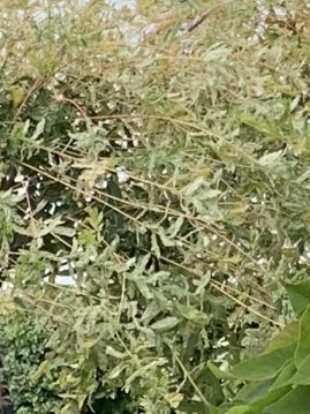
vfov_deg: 5.2
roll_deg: +16.7
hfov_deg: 3.9
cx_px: 1023
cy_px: -556
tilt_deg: +12.5
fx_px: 4433
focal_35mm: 371
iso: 16
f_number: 2.4
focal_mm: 6
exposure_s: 1/182
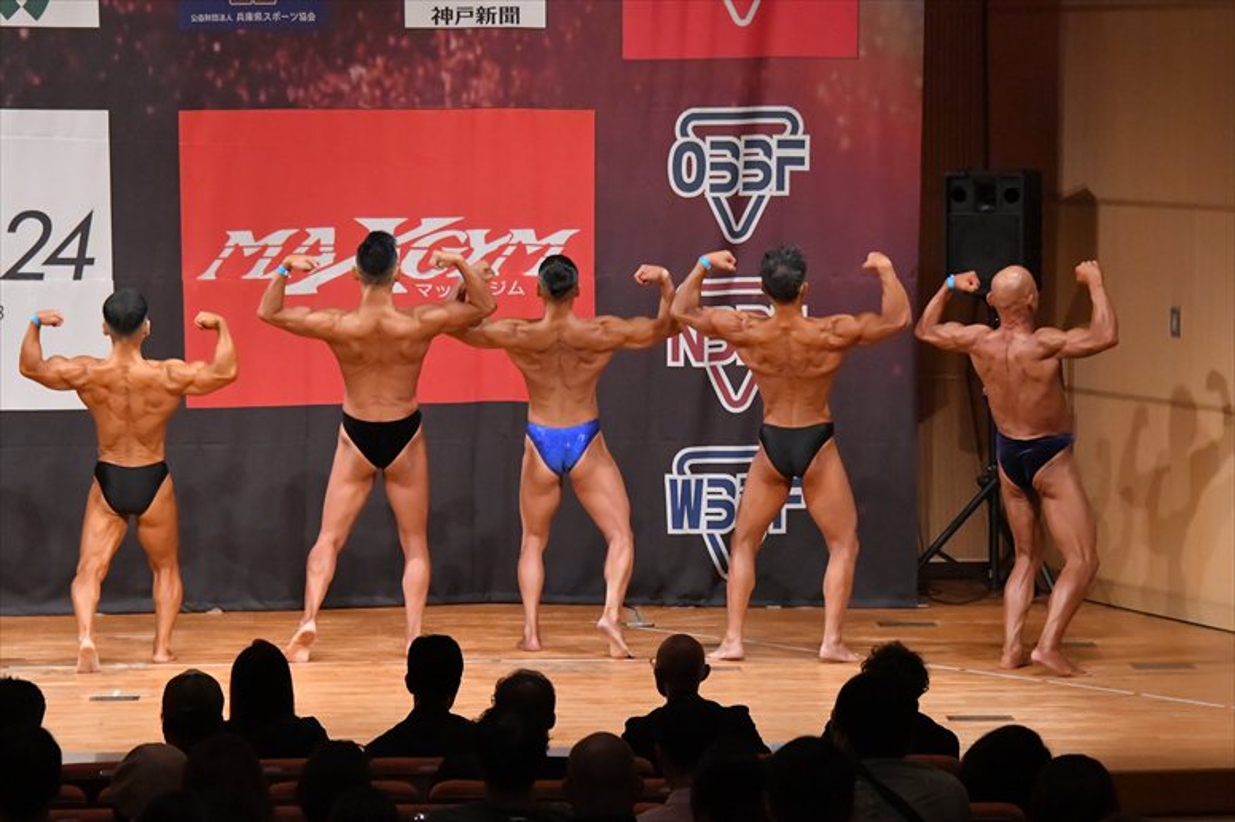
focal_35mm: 157
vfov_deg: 8.7
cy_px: 411
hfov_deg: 13.1
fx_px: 5383
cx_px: 618
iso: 9000
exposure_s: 1/400
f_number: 5.6
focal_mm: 105
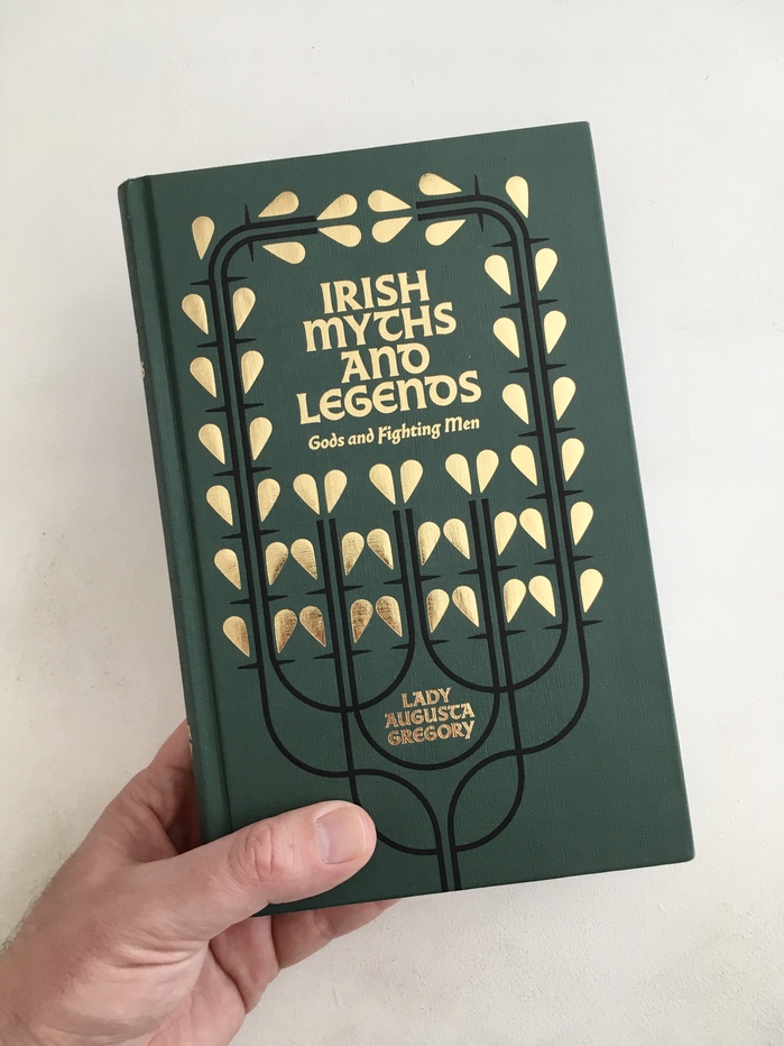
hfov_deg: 48.2
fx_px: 876
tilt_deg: -81.7
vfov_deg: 61.7
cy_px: 523
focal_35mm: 29
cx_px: 392
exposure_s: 1/33
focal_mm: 4.15
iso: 32
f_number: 2.2
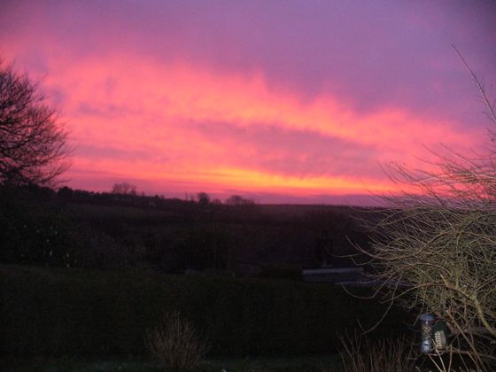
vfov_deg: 38.7
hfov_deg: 50.1
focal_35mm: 37
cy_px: 186
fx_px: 530
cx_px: 248
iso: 320
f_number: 2.8
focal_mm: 6.1
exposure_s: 1/30
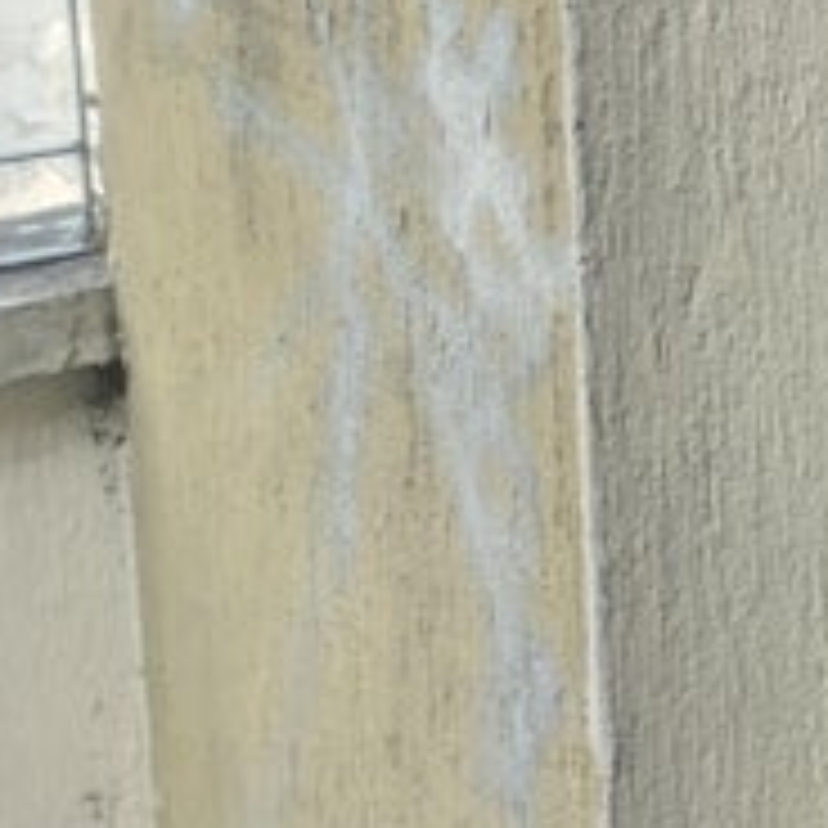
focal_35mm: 89
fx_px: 2409
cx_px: 1328
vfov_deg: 18.5
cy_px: -171
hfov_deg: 17.1
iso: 100
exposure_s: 1/120
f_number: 1.8
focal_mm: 4.75
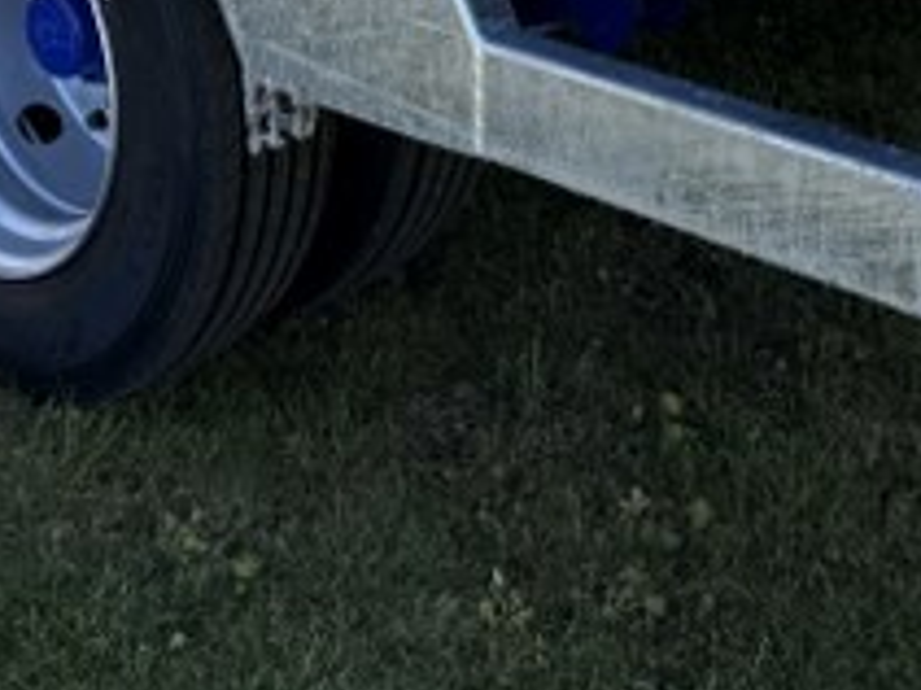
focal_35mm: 91
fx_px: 2420
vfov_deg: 14.6
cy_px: -467
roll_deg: +1.6
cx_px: 336
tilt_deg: -9.3
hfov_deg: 21.5
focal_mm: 6.76
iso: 80
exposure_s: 1/1689
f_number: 1.78
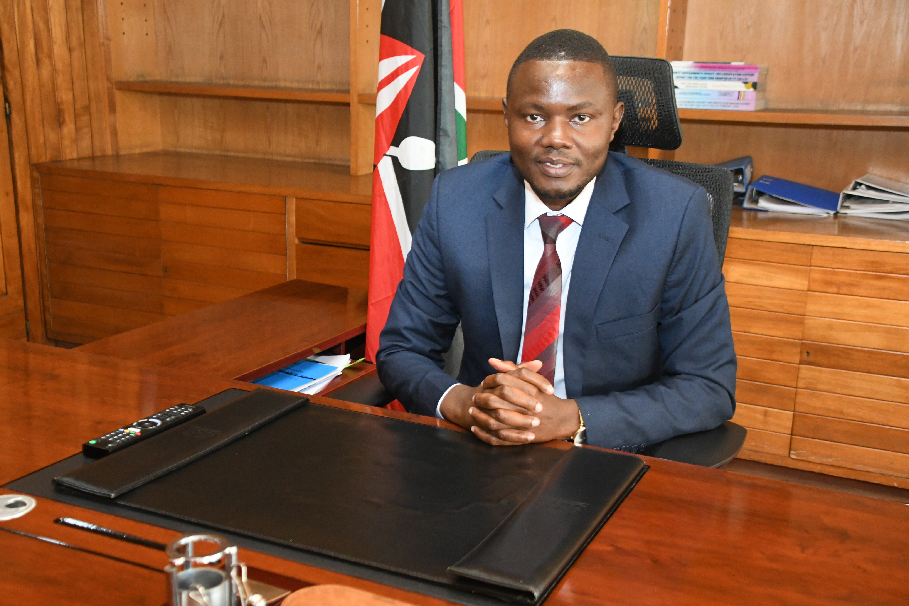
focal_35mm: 42
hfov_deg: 46.4
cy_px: 303
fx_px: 1060
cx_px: 454
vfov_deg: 31.9
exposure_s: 1/100
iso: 5000
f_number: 5
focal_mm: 28
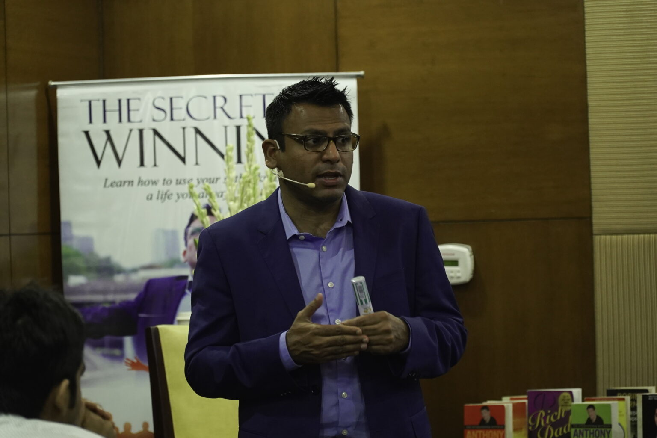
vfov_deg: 8.7
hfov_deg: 13.1
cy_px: 219
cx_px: 328
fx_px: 2865
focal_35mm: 157
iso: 2500
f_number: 4
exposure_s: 1/50
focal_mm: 105
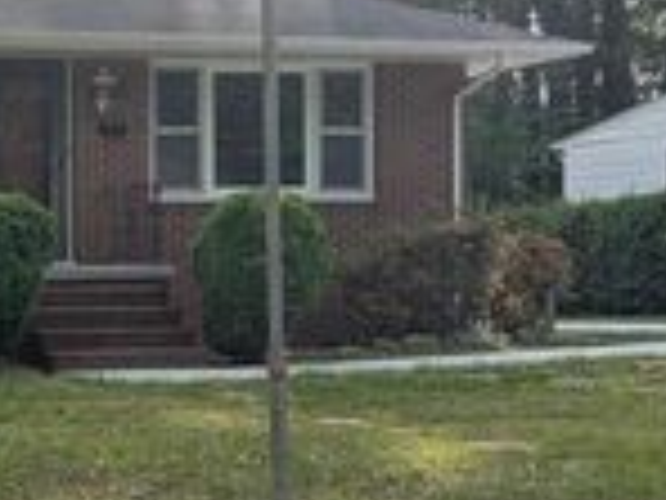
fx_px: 1558
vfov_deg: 18.2
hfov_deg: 21.9
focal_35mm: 81
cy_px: 336
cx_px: -184
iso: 48
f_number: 1.7
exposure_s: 1/3817
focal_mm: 4.53
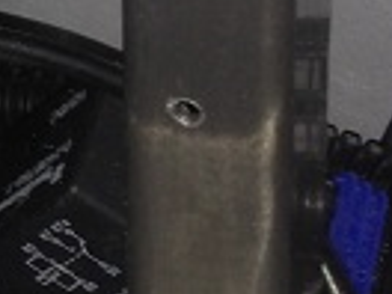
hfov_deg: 7.1
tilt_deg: -20.7
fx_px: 2899
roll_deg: -1.3
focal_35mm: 256
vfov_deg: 5.8
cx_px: -656
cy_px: -101
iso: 50
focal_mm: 4.12
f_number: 2.4
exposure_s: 1/16
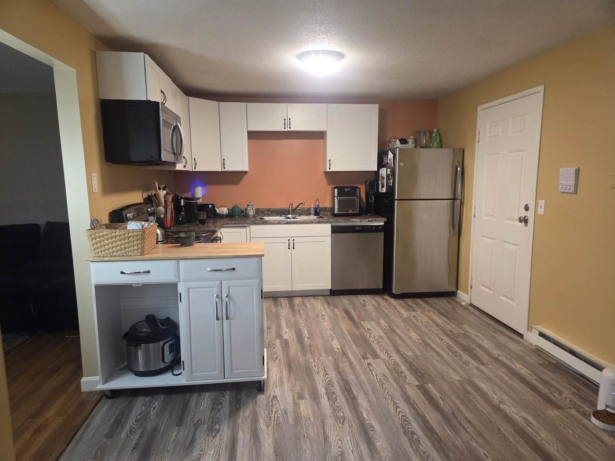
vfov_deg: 58.9
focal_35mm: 23
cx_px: 308
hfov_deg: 73.9
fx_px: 409
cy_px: 230
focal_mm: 5.4
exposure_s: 1/120
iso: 800
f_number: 1.8
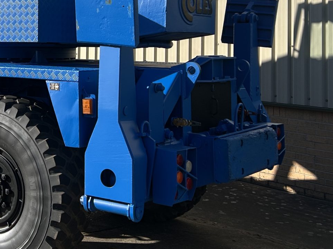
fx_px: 664
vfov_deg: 20.5
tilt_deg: +5.1
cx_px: 11
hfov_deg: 26.8
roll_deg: -2.2
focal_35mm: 69
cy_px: -8
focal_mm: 5.7
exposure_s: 1/4831
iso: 50
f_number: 1.5
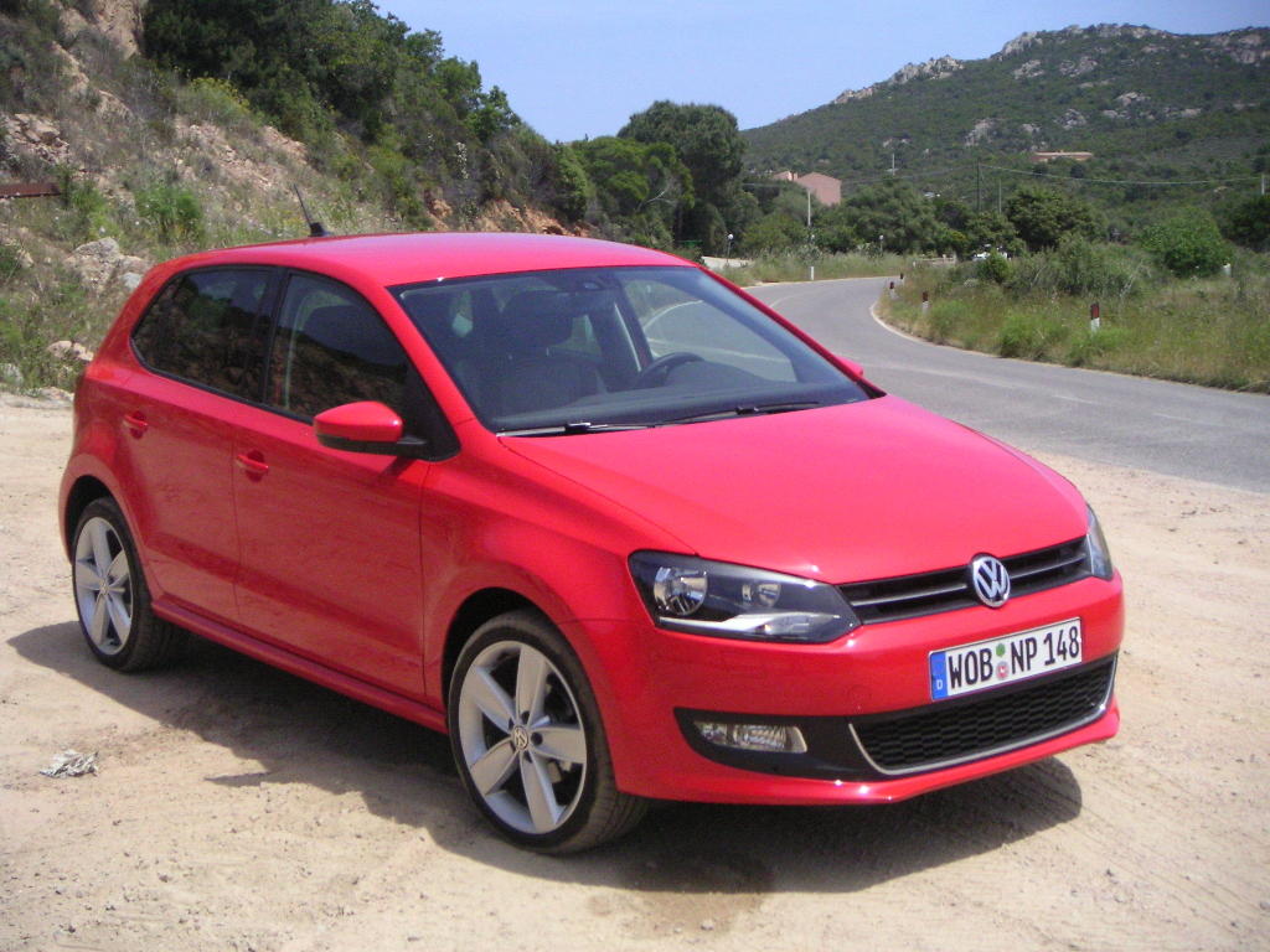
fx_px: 1944
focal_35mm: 53
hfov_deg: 36.2
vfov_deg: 27.5
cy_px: 476
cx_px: 635
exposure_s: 1/750
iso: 200
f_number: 6.7
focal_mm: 8.2
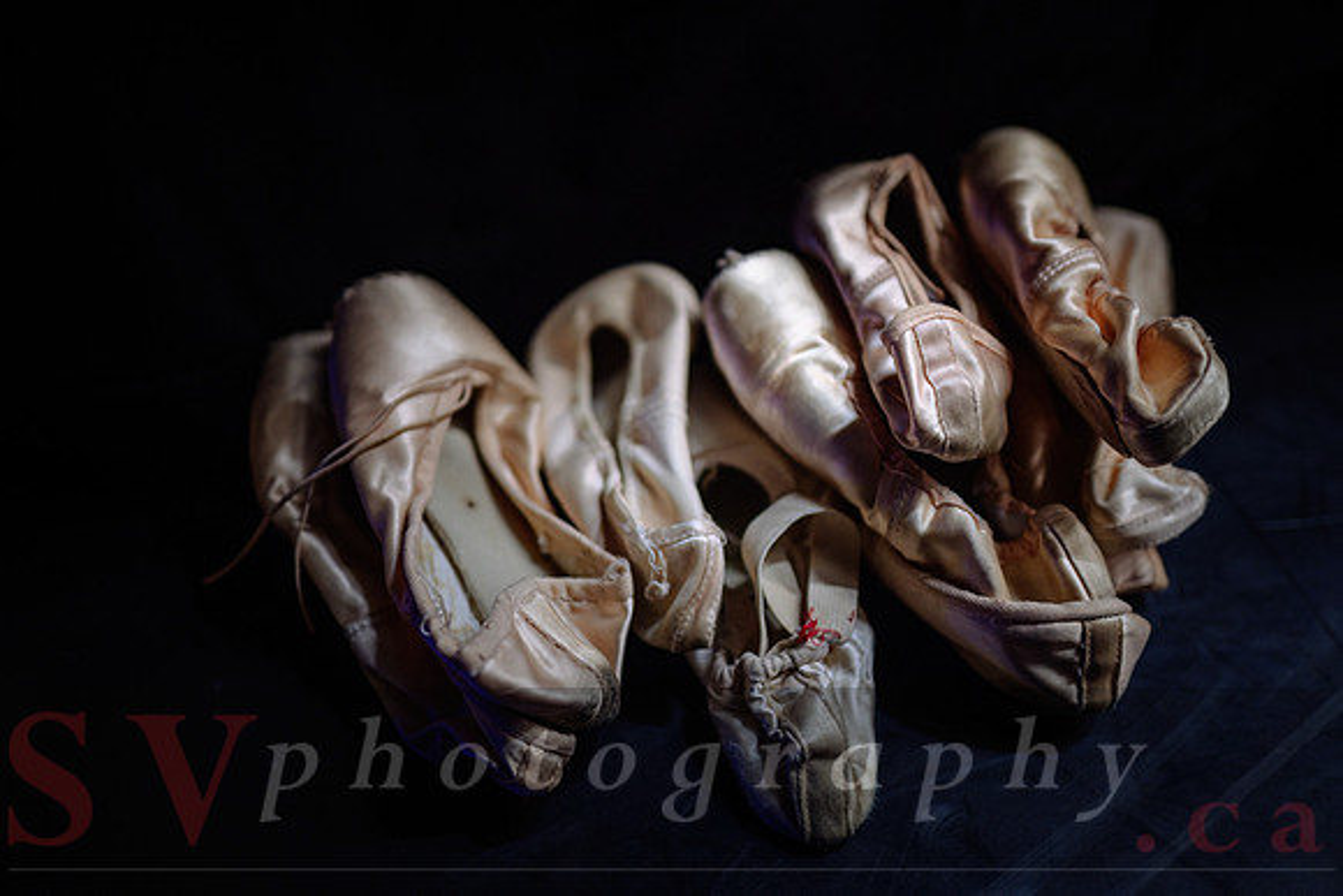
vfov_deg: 47.5
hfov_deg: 66.9
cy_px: 508
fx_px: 1016
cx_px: 672
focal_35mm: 27
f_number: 1.4
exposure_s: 1/50
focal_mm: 24
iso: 800
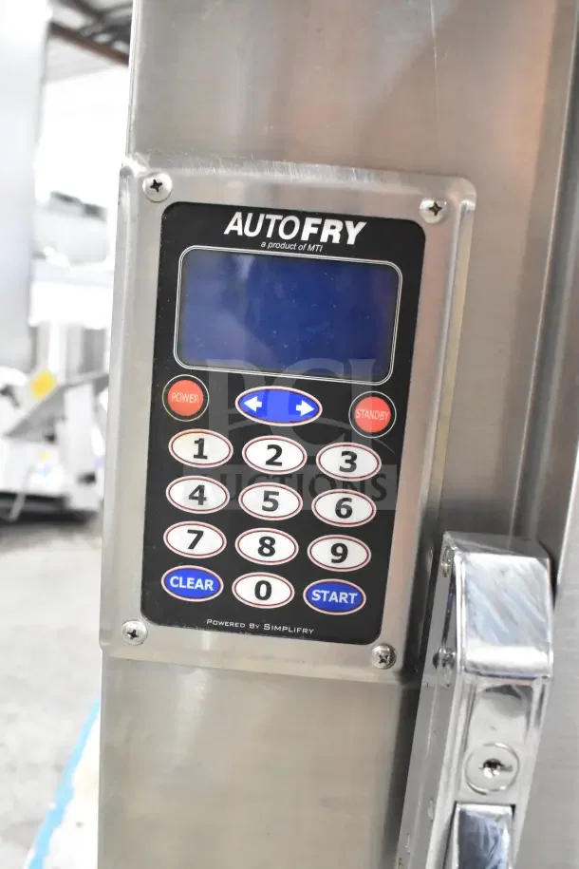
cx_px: 290
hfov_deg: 43.6
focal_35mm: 30
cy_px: 434
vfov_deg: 61.9
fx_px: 724
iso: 6400
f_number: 6.3
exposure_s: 1/160
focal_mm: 20
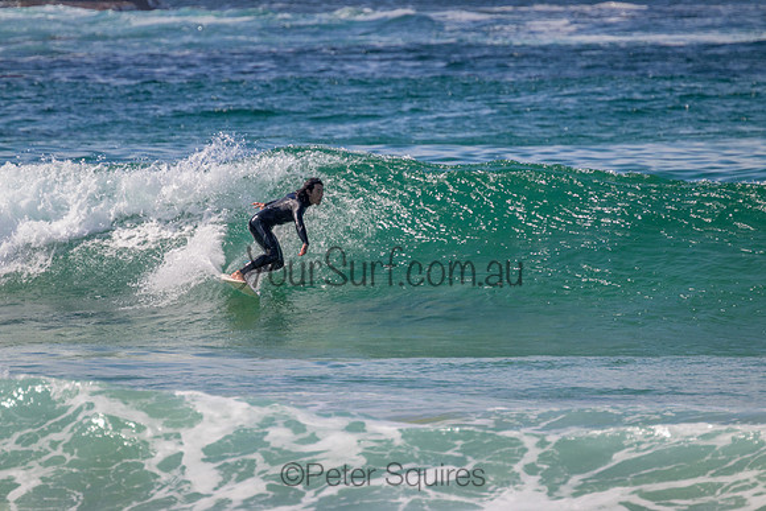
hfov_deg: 2.6
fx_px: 17025
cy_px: 256
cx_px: 383
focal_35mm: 800
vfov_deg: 1.7
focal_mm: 800
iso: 1100
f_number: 11
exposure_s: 1/2000
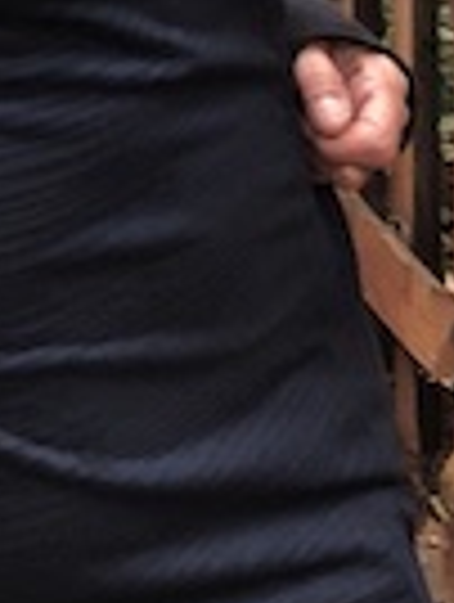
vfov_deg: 9.9
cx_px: -611
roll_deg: -0.5
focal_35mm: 178
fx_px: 3103
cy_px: -794
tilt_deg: +2.1
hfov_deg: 7.8
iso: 40
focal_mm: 3.99
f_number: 1.8
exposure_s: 1/17
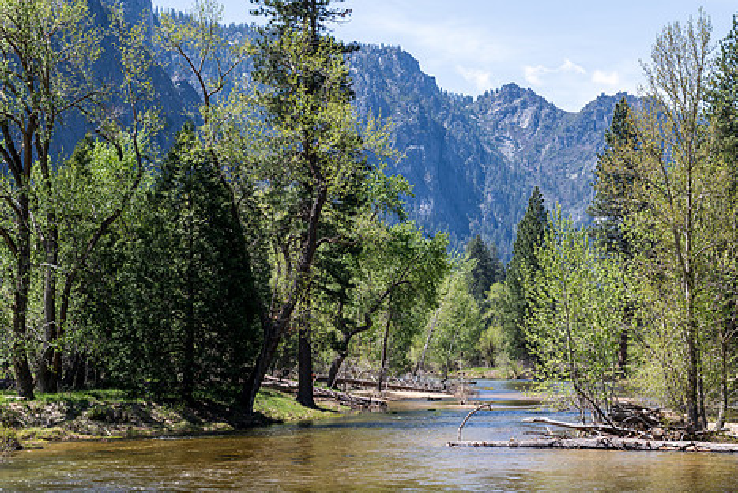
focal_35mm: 77
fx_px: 1579
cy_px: 266
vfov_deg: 17.7
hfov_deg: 26.3
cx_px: 433
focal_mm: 62
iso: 450
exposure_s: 1/320
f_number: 11
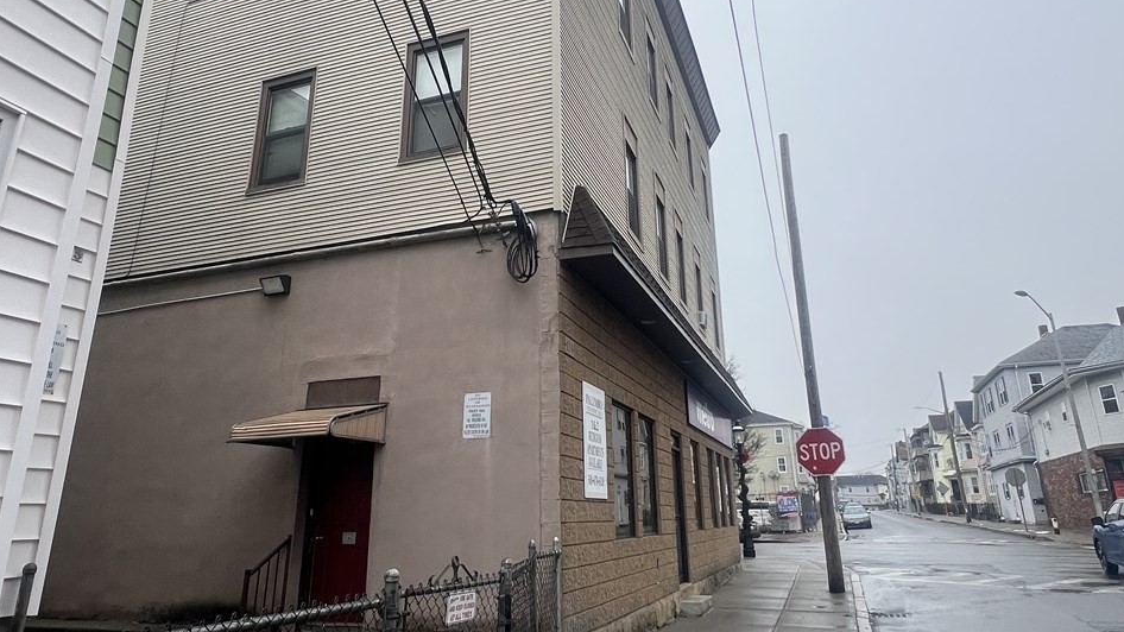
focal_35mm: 23
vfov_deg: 49.4
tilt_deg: +19.6
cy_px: 271
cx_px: 567
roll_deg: +0.4
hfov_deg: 78.7
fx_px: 685
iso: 32
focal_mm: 1.57
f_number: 1.8
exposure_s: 1/154
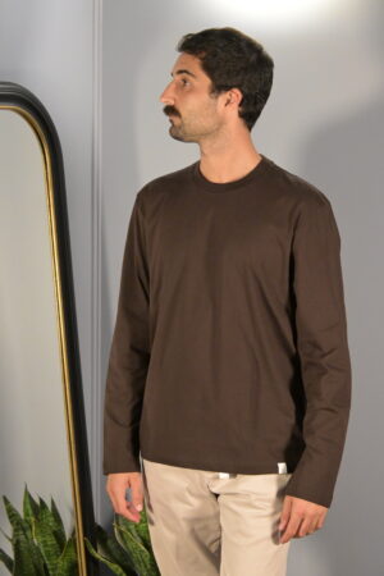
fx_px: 1344
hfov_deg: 16.3
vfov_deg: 24.2
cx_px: 192
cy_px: 288
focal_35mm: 84
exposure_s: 1/125
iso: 8000
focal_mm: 56
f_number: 8
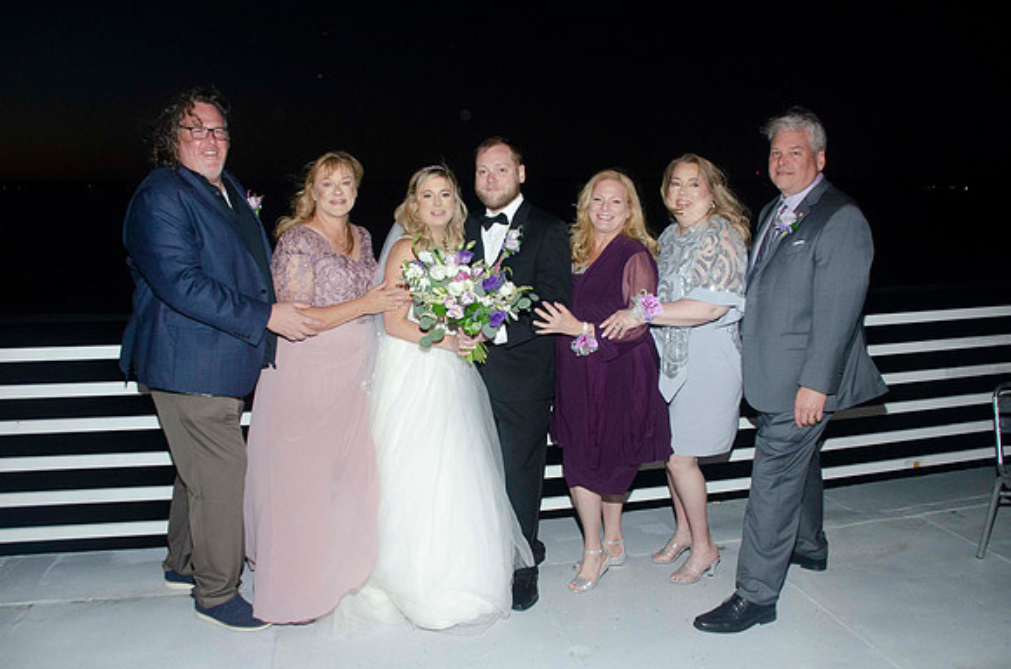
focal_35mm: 27
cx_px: 506
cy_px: 334
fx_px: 757
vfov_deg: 47.7
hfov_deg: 67.5
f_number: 5.6
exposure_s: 1/80
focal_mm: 18
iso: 800
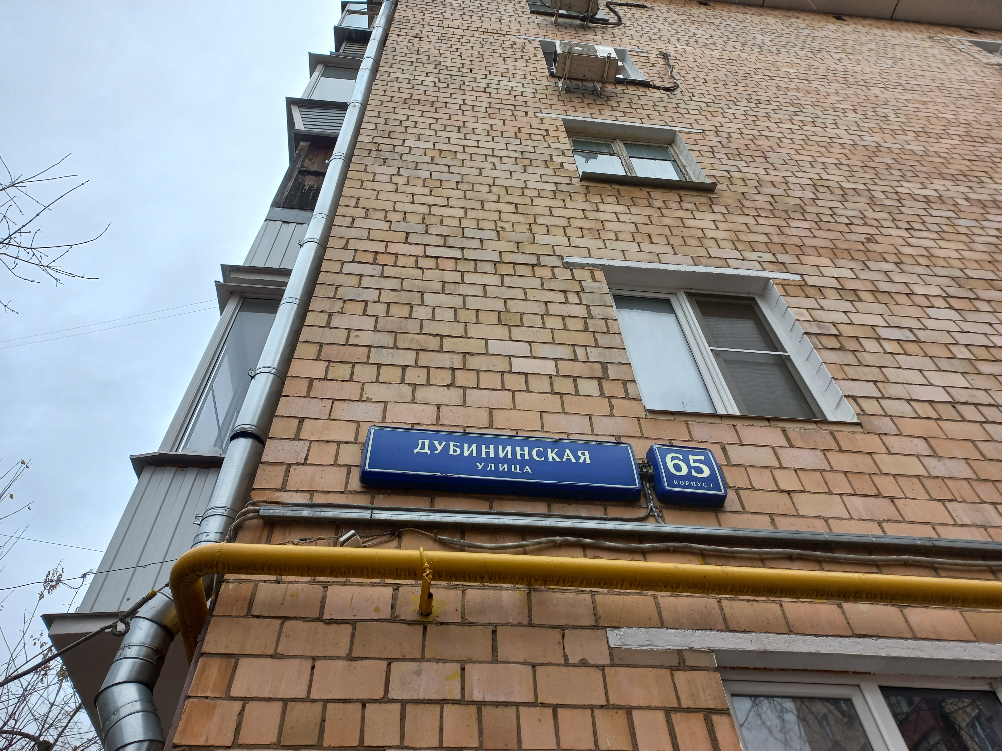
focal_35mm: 25
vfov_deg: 54.9
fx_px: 724
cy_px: 376
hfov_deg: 69.4
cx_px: 501
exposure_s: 1/115
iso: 25
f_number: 1.8
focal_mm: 4.6
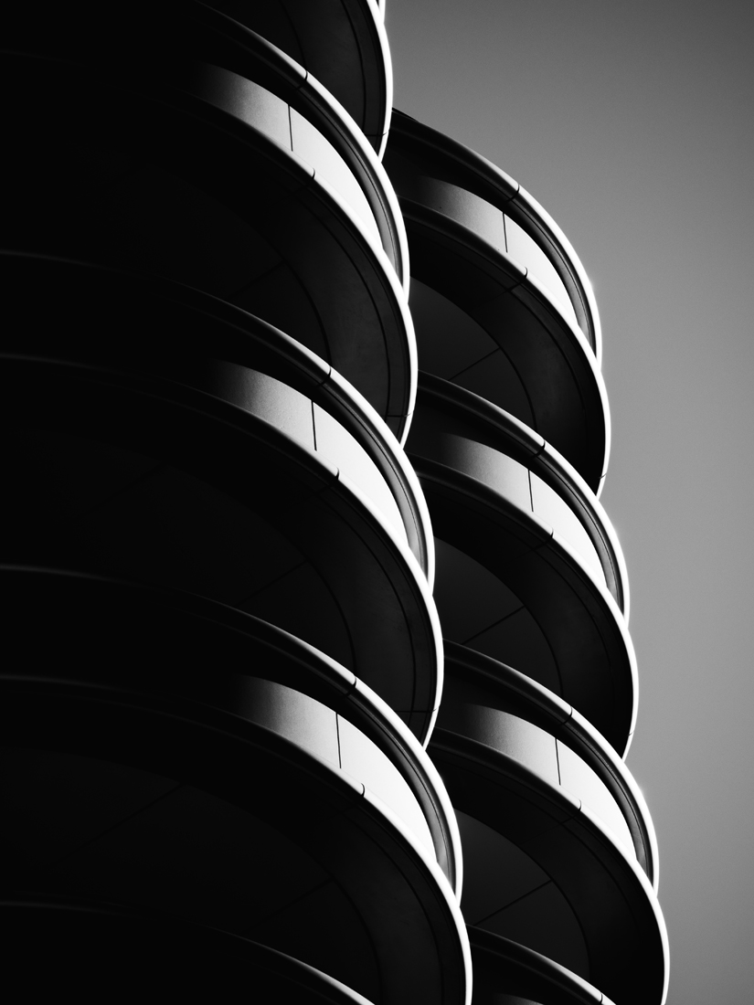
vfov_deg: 7.1
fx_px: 8132
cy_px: 502
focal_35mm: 280
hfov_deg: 5.3
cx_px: 377
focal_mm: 140
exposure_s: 1/400
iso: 100
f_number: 5.5
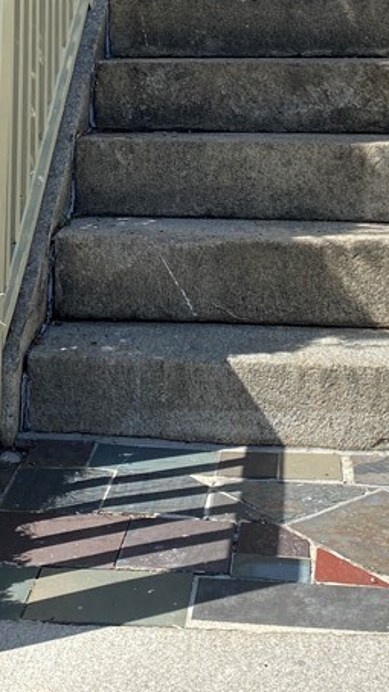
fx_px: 1173
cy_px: 20
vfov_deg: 30.7
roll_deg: -0.2
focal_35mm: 64
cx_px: 206
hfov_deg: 18.8
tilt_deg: +0.0
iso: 32
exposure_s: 1/2141
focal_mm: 4.25
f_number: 1.8
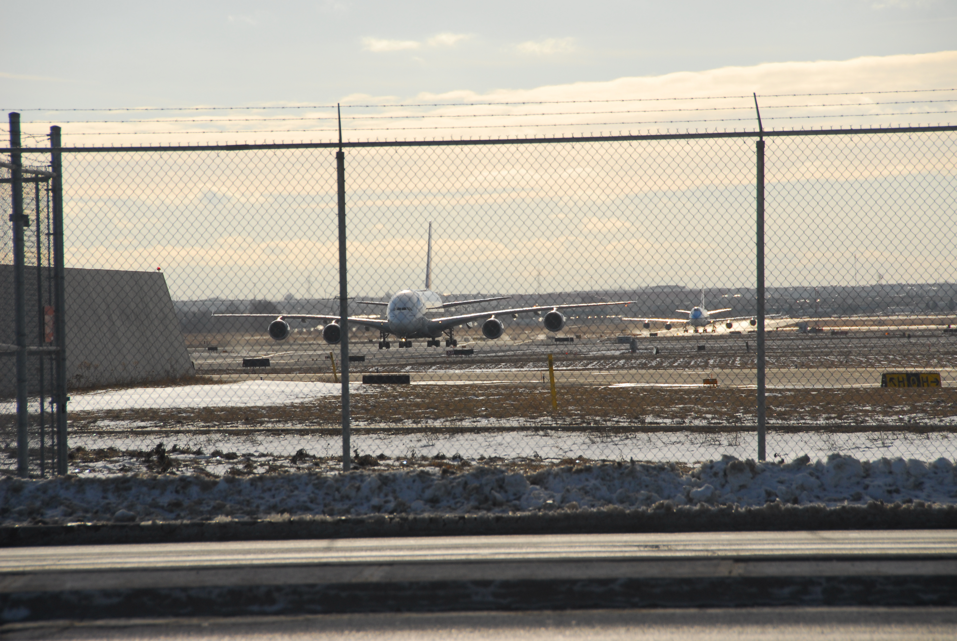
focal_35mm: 225
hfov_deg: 9.1
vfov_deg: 6.1
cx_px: 478
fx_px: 5988
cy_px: 320
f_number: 8
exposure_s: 1/1000
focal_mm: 150
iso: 200
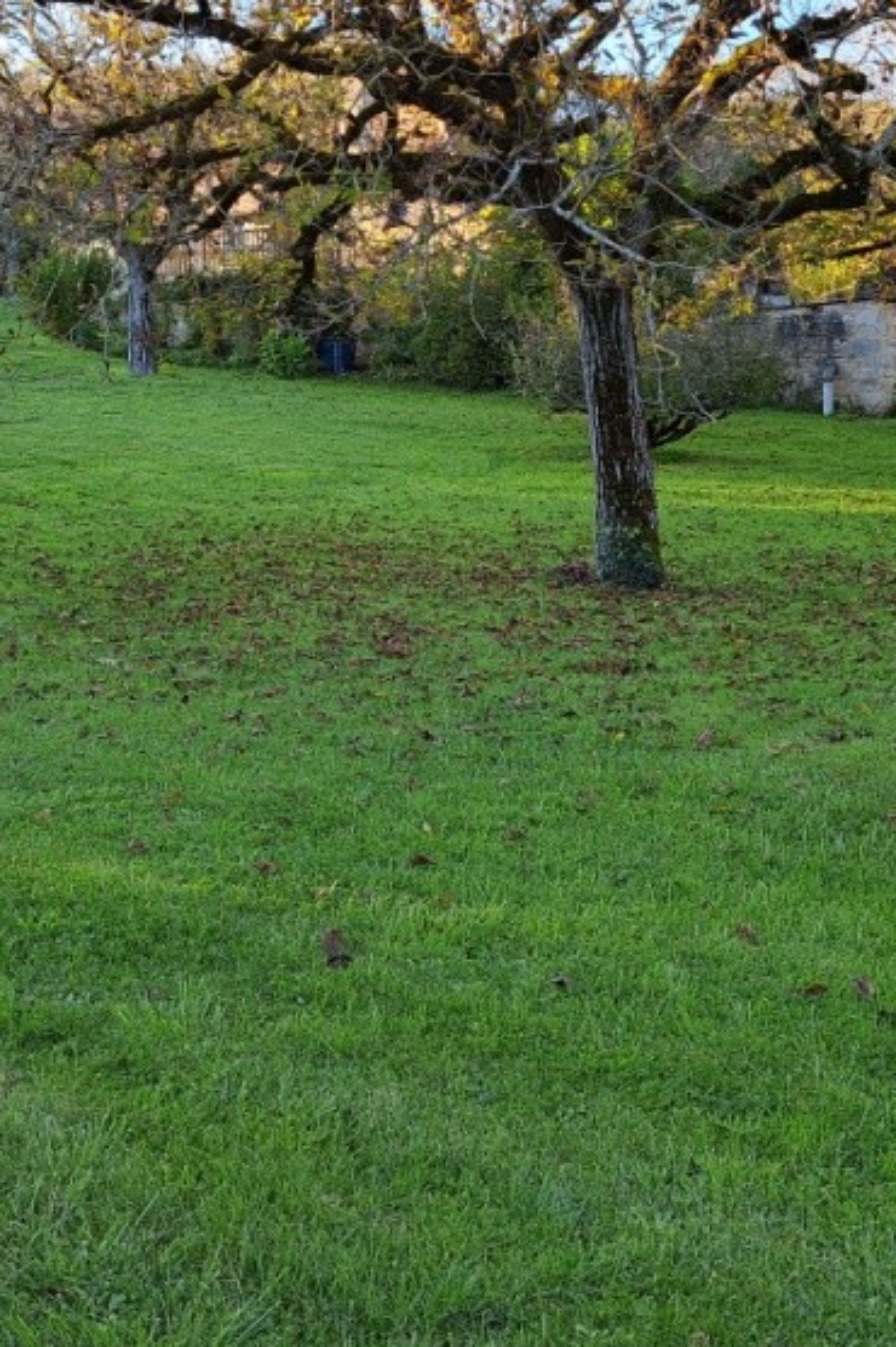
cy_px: 424
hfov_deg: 28.6
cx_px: 184
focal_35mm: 46
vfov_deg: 42.1
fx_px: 1719
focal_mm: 5.23
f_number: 1.8
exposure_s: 1/164
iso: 50
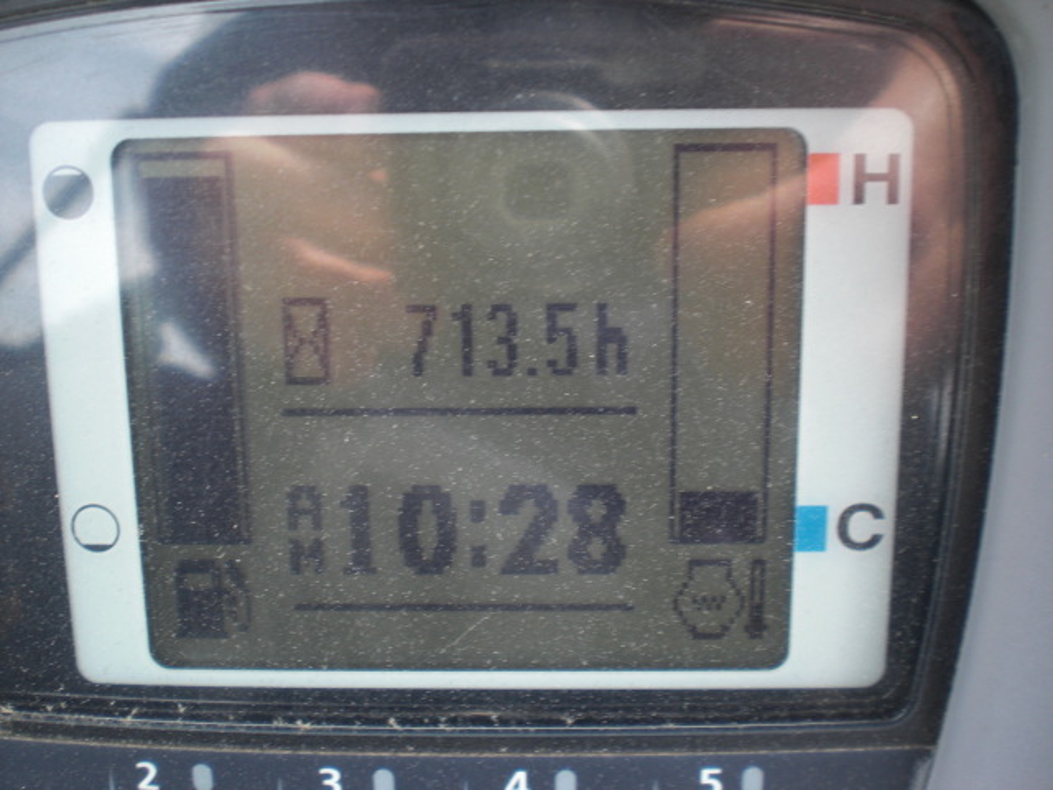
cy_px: 395
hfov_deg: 49.0
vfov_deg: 37.7
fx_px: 1156
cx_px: 526
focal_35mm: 38
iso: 64
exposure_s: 1/100
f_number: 3.1
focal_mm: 6.3
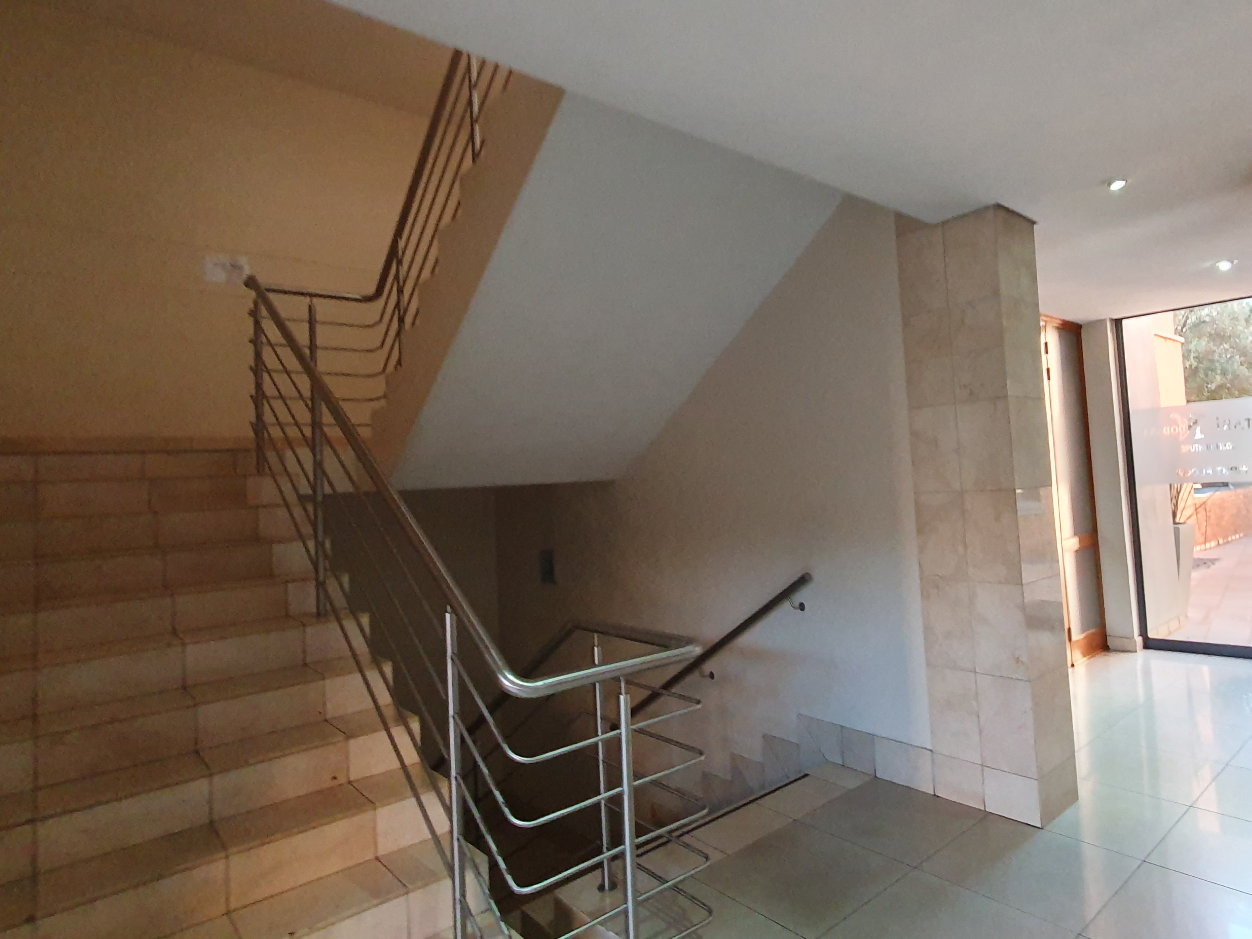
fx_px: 687
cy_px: 422
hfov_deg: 84.3
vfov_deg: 68.5
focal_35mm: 19
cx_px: 704
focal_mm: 1.8
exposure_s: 1/50
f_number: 2.2
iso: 400
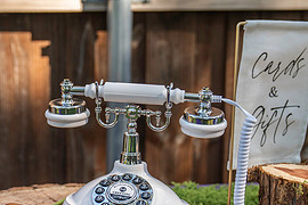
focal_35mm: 86
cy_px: 143
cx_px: 65
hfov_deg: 23.3
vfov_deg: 15.8
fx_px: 736
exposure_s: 1/640
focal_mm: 40
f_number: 3.2
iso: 400
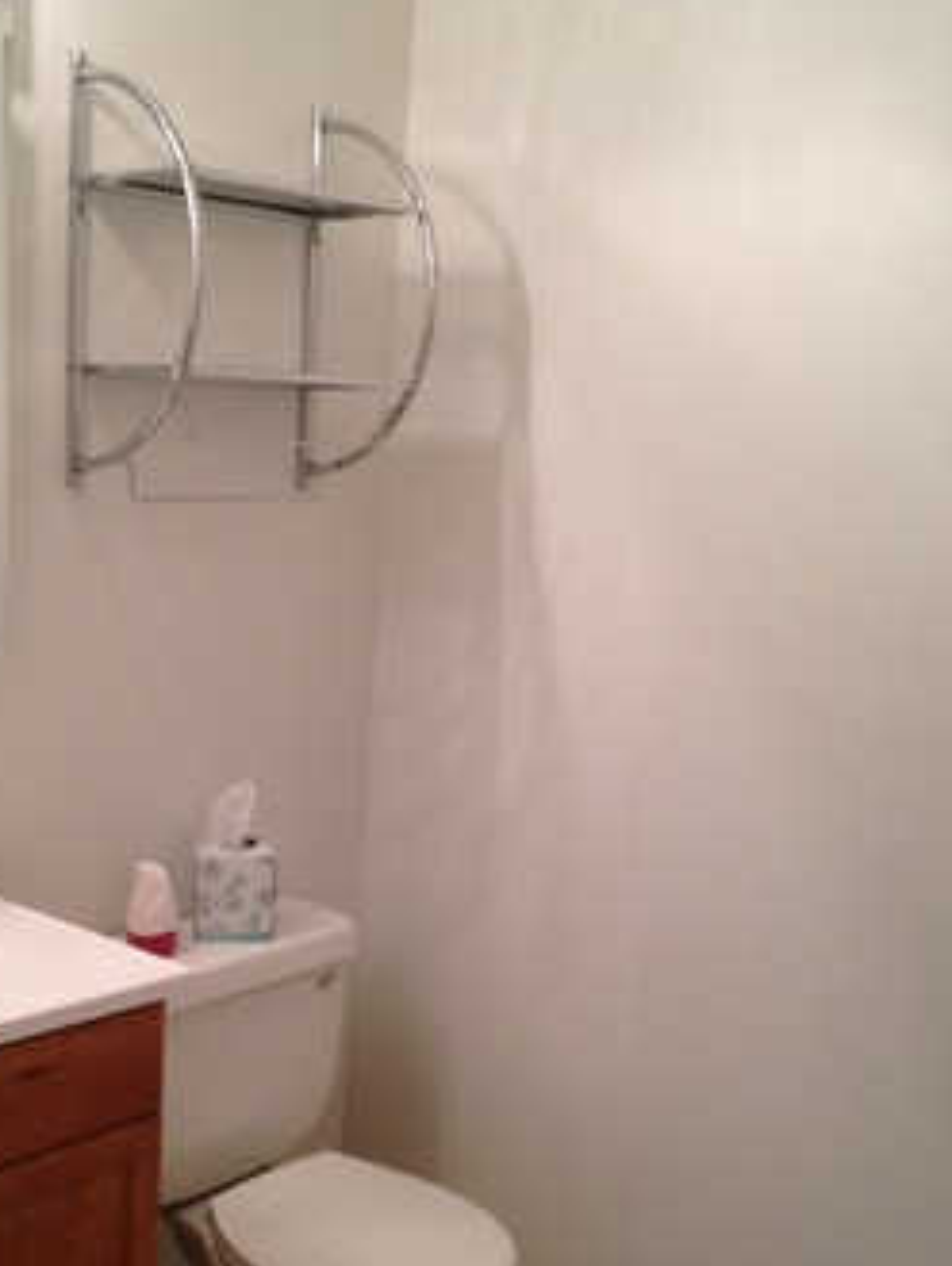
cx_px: 326
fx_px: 1758
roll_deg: -4.1
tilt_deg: -12.3
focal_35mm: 48
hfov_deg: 30.1
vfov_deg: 39.5
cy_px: 748
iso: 50
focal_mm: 4.12
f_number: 2.4
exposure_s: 1/24
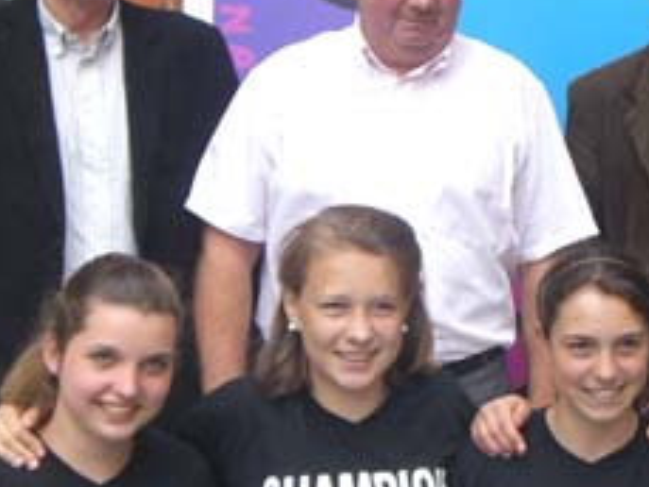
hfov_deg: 13.6
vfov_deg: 10.3
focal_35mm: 144
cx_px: 516
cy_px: 304
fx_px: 2701
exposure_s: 1/160
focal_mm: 10.7
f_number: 3.6
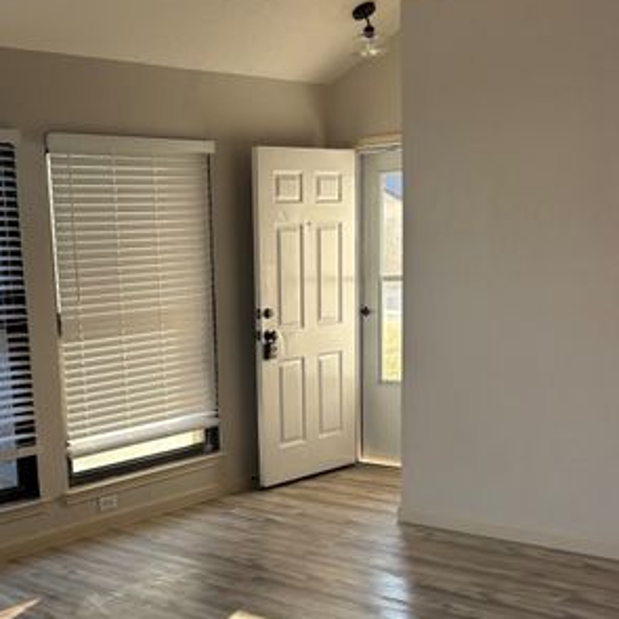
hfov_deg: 32.3
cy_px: 450
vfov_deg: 32.3
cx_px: 172
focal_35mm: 52
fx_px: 1052
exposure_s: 1/121
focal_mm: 5.96
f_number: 1.6
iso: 40
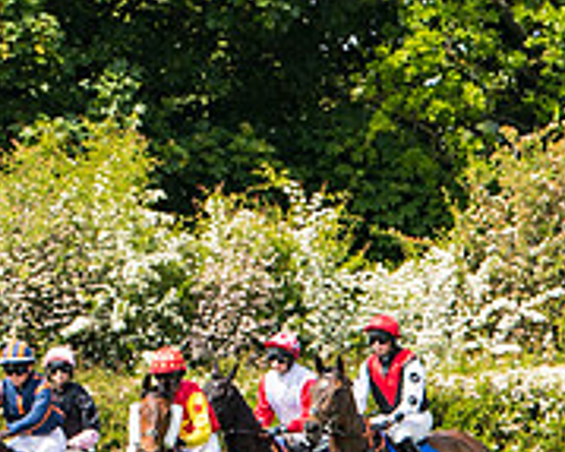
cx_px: -278
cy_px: 390
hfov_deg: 2.1
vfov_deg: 1.7
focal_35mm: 907
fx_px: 15158
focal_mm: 150
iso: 200
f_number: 4
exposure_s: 1/1250
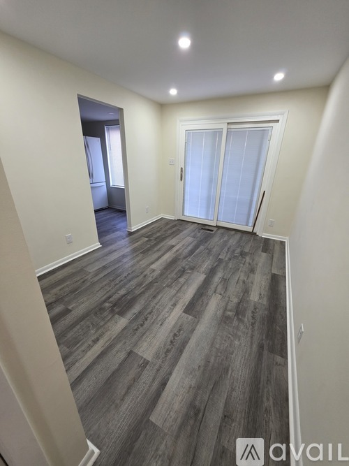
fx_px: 175
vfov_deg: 106.2
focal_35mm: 13
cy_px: 233
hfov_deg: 89.9
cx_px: 174
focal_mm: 2.2
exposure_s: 1/120
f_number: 1.9
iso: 250
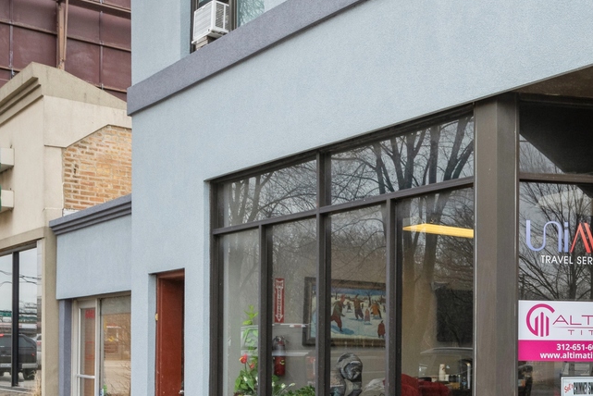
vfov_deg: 25.4
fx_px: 873
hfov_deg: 35.2
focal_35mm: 53
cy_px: 275
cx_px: 537
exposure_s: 1/200
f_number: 8
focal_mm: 21
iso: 400
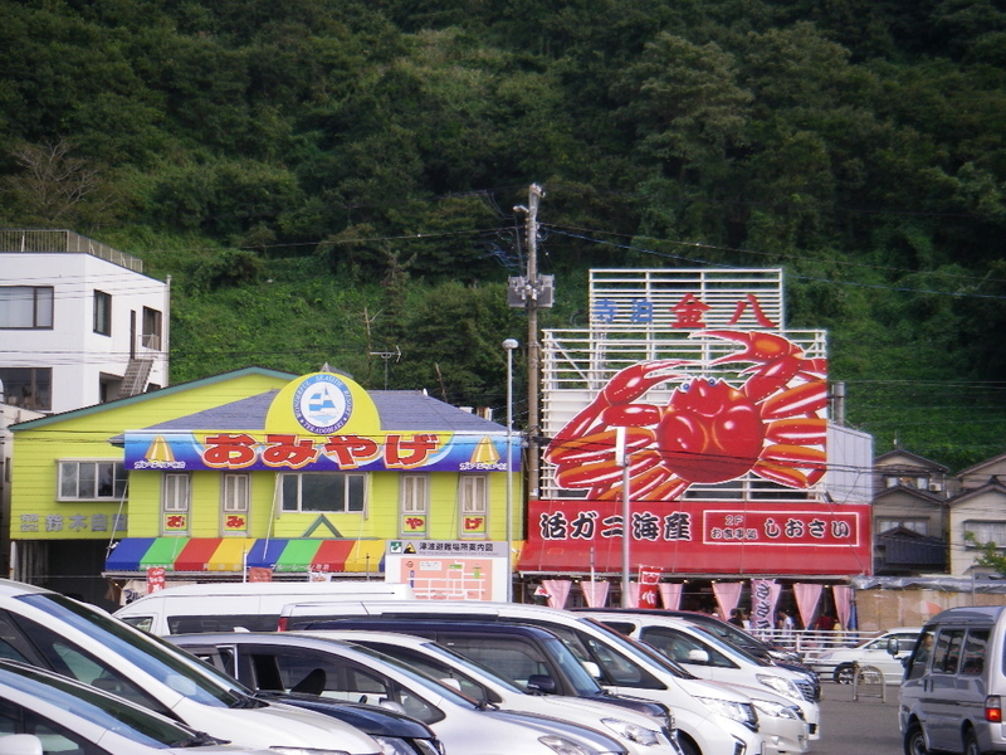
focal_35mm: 114
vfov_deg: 13.0
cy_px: 378
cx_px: 503
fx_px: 3313
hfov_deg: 17.3
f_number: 4
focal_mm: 18.9
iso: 64
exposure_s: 1/200
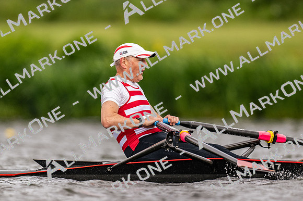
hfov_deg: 2.3
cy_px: 100
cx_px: 152
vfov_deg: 1.5
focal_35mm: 900
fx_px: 7570
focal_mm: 600
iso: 640
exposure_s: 1/2500
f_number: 4
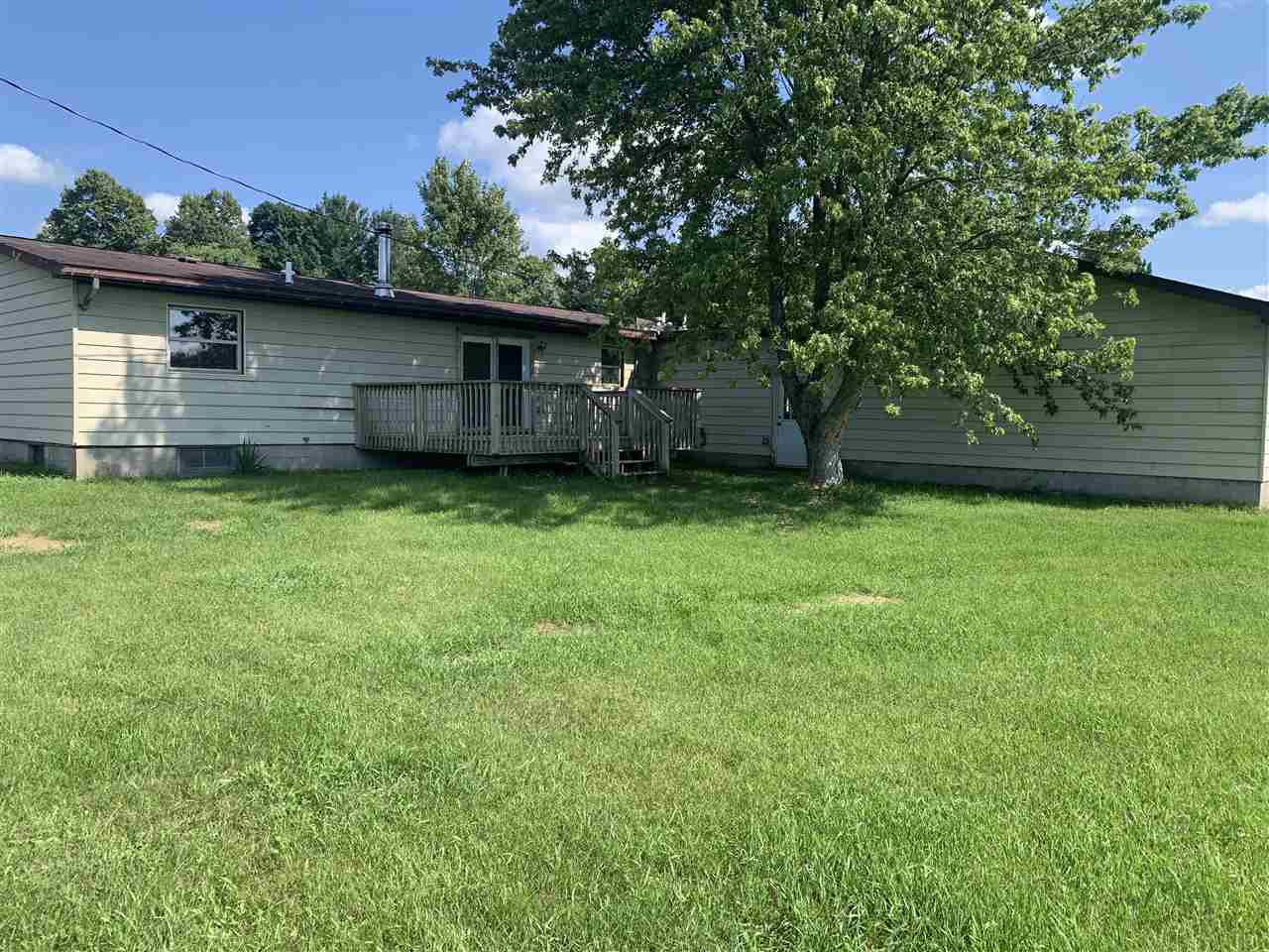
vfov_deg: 53.1
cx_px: 634
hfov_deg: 67.3
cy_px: 476
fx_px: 953
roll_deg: -1.2
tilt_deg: -2.8
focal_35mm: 26
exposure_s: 1/1149
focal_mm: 4.25
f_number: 1.8
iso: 25
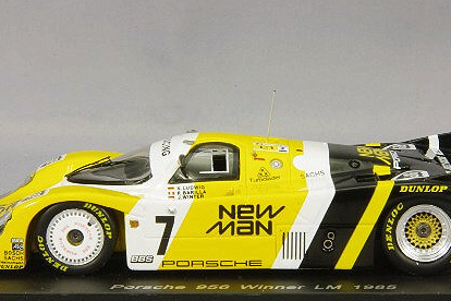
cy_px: 159
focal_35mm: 173
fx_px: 2167
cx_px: 259
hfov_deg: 11.9
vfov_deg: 7.9
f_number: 32
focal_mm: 75
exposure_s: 1/1.25
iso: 400
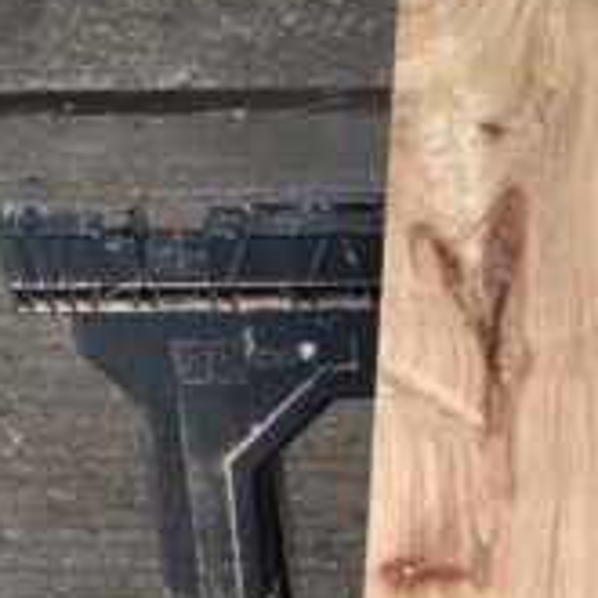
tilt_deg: -57.9
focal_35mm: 83
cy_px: 799
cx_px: 540
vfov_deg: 19.2
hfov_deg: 20.5
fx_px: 1622
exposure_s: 1/100
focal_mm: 4.15
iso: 32
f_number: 2.2
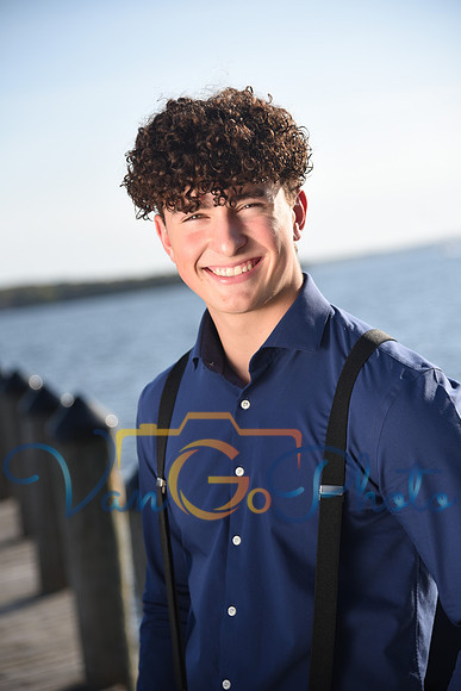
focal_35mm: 92
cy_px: 346
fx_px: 1766
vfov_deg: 22.1
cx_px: 230
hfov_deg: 14.9
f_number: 4
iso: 200
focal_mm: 92
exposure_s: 1/1250
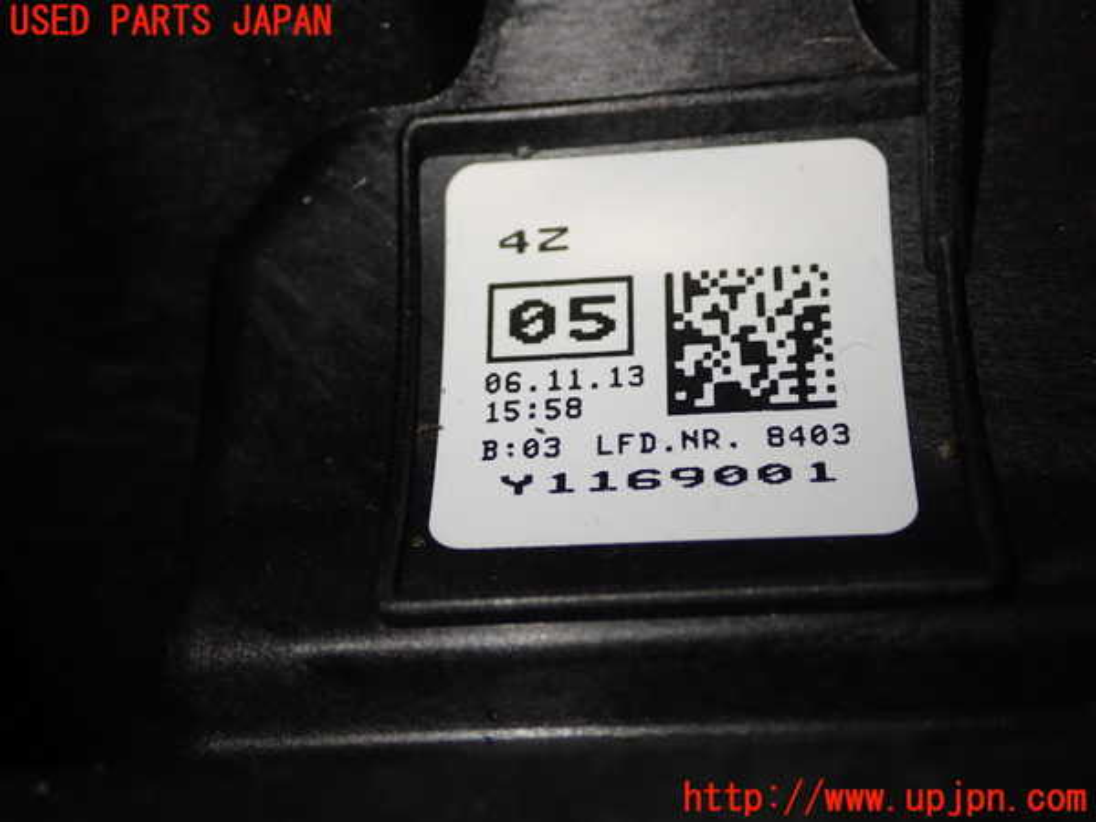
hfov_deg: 35.5
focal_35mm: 54
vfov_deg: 27.0
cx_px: 548
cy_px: 411
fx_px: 1710
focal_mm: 9.65
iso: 200
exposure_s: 1/60
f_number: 3.3
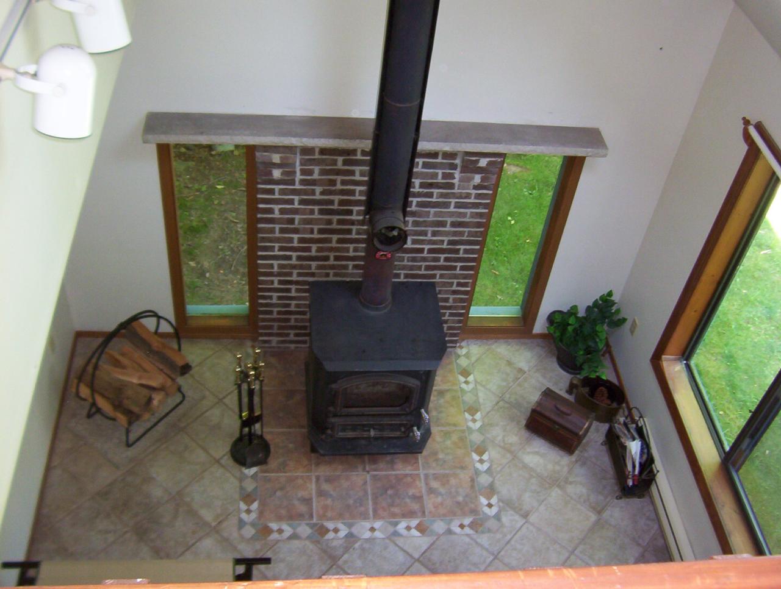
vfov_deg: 39.8
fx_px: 814
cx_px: 390
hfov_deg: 51.3
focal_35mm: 36
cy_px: 294
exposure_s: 1/30
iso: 140
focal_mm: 5.54
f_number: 2.76
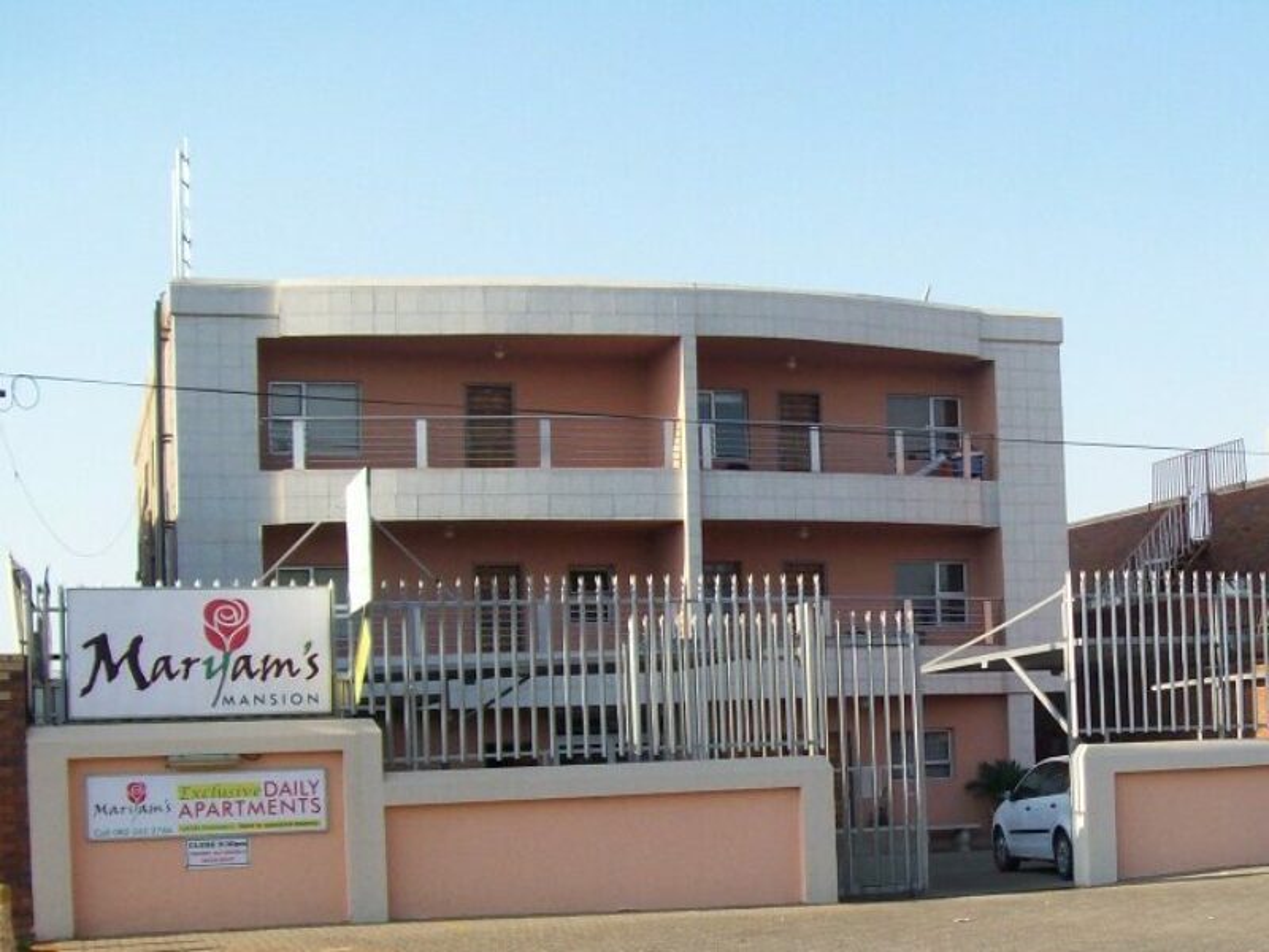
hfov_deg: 51.4
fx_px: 1320
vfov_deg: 39.7
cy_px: 476
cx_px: 634
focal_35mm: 36
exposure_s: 1/570
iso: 80
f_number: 2.7
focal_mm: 6
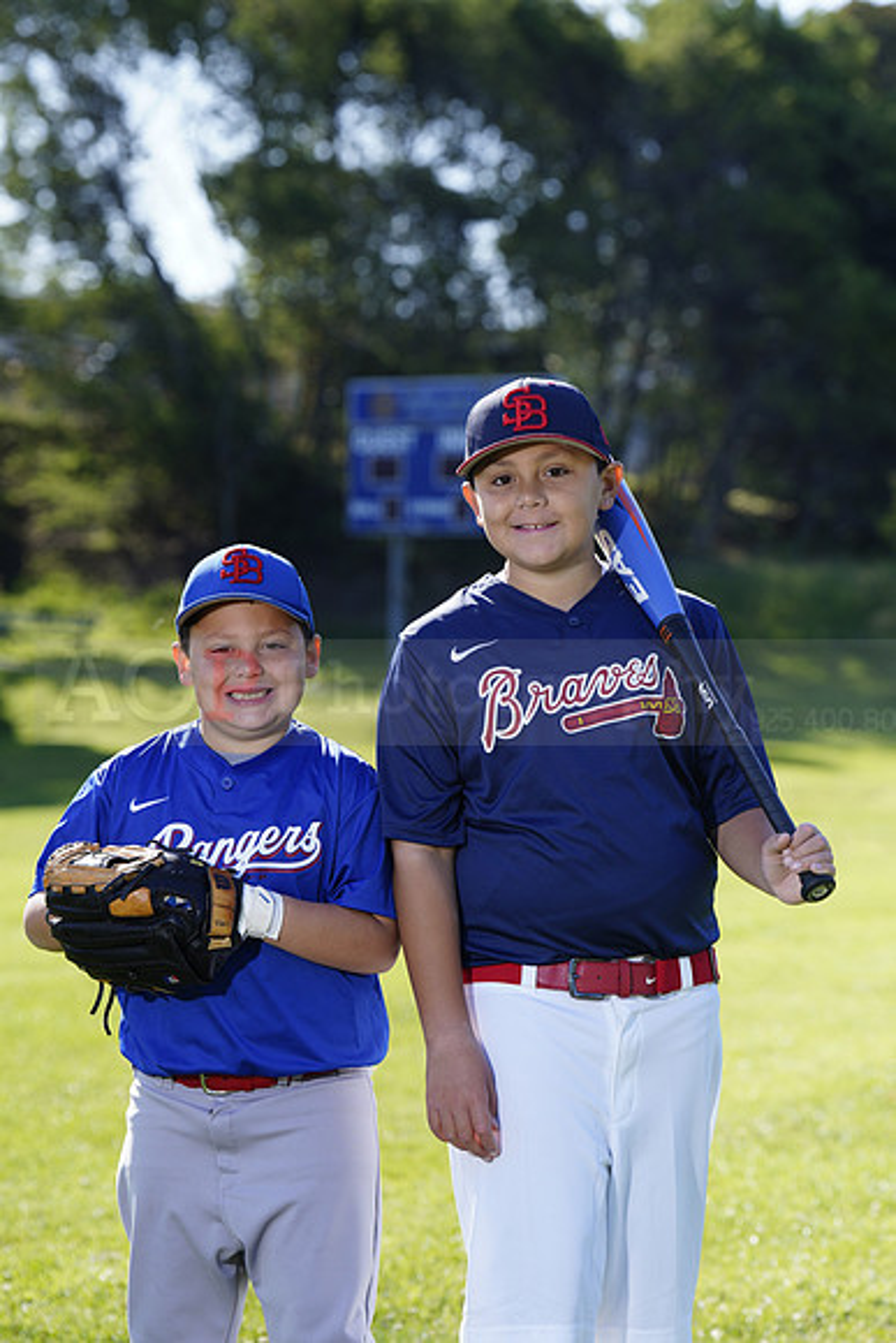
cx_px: 448
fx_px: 4514
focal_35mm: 121
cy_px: 672
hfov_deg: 11.3
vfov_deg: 16.9
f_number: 5
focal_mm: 121
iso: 100
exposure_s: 1/250
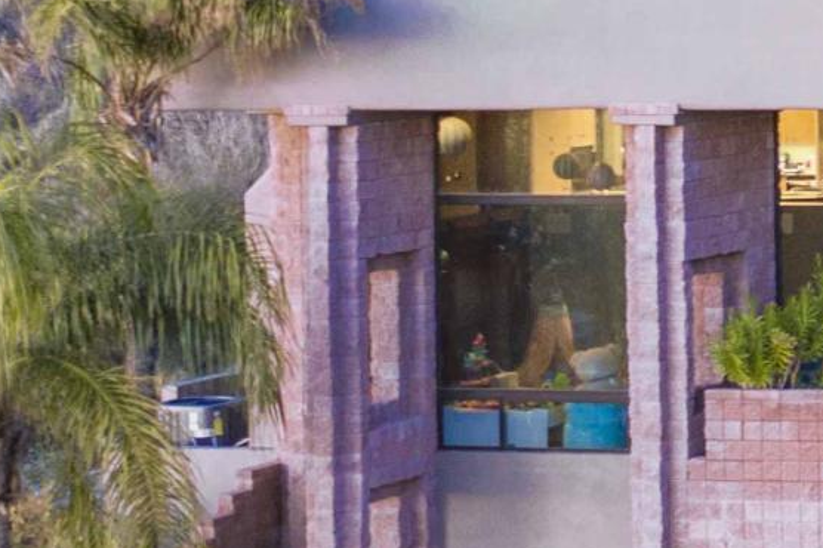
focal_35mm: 151
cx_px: 1479
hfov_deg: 12.4
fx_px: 3450
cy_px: -61
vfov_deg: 9.0
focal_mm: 10.26
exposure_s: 1/4
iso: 100
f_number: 2.8
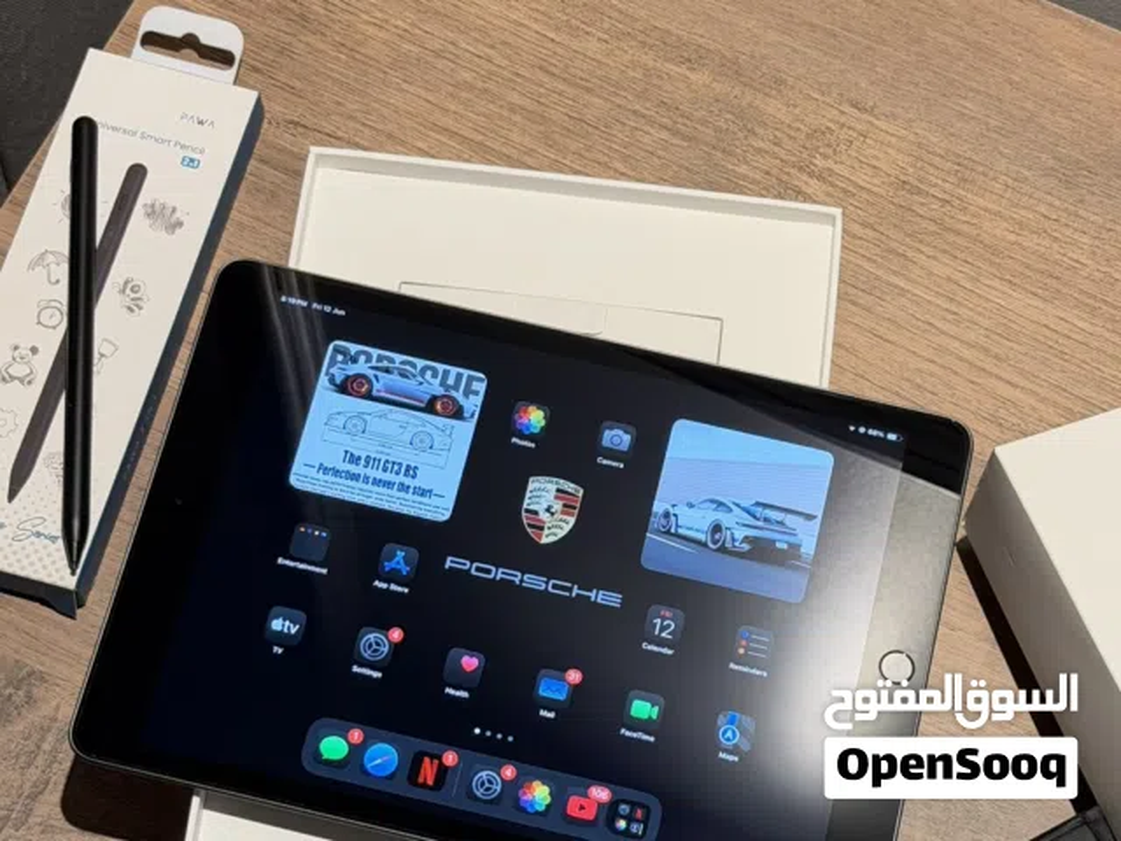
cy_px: 420
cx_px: 560
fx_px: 1554
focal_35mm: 48
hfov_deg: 39.7
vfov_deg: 30.3
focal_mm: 6.76
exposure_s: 1/100
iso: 64
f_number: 1.78
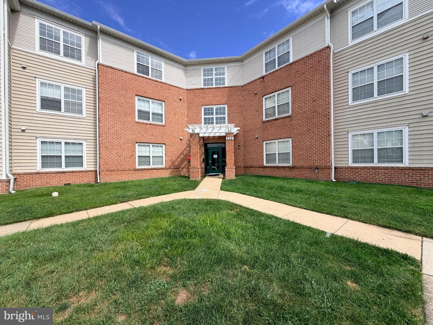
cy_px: 162
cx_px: 216
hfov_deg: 102.1
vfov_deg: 85.7
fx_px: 175
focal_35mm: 14
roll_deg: +1.5
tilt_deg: +0.1
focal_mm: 2.22
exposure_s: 1/770
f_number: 2.2
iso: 25
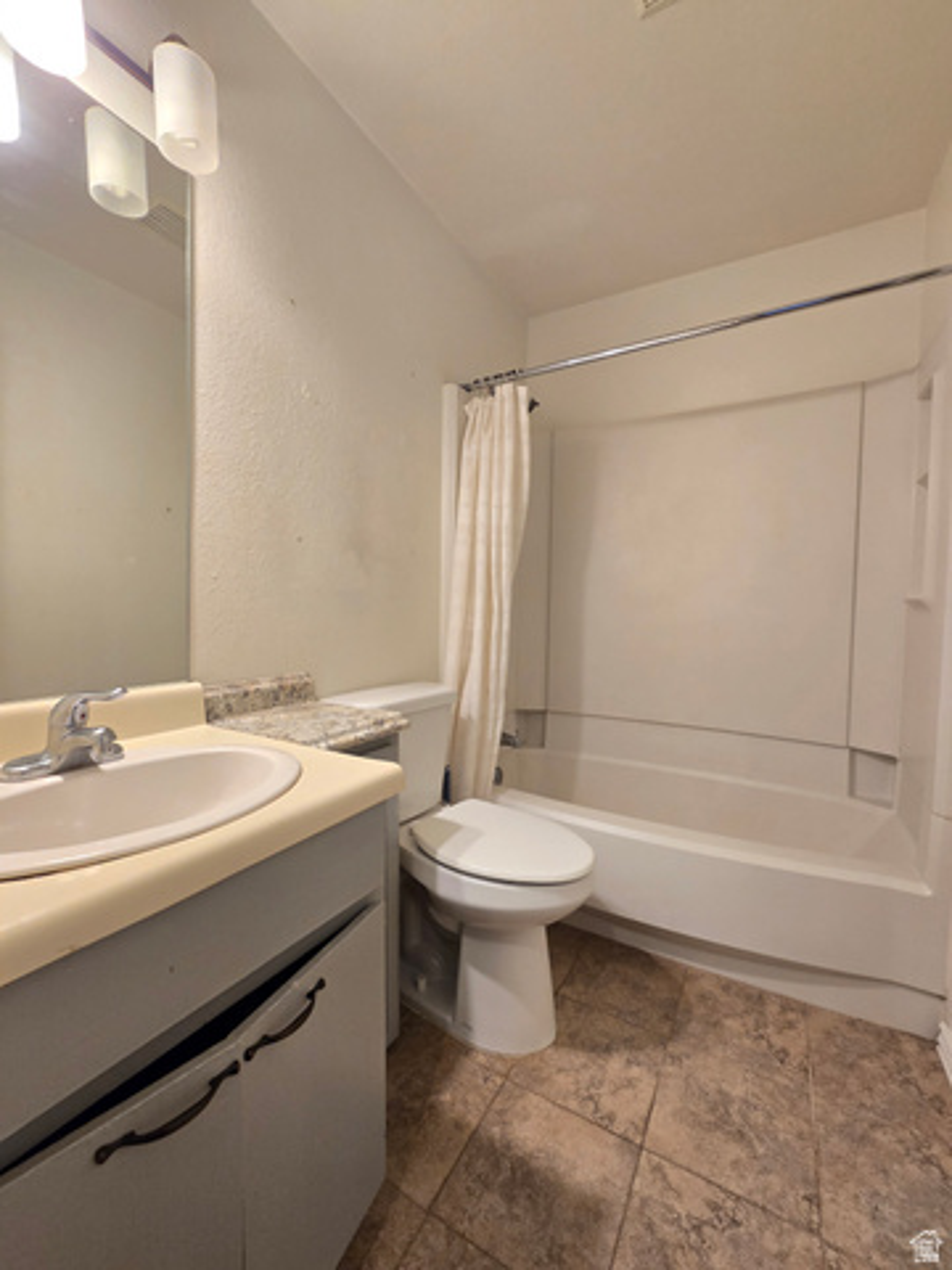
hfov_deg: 89.9
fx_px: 477
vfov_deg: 106.2
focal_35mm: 13
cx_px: 476
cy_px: 635
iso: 160
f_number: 2.2
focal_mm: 2.2
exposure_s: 1/60
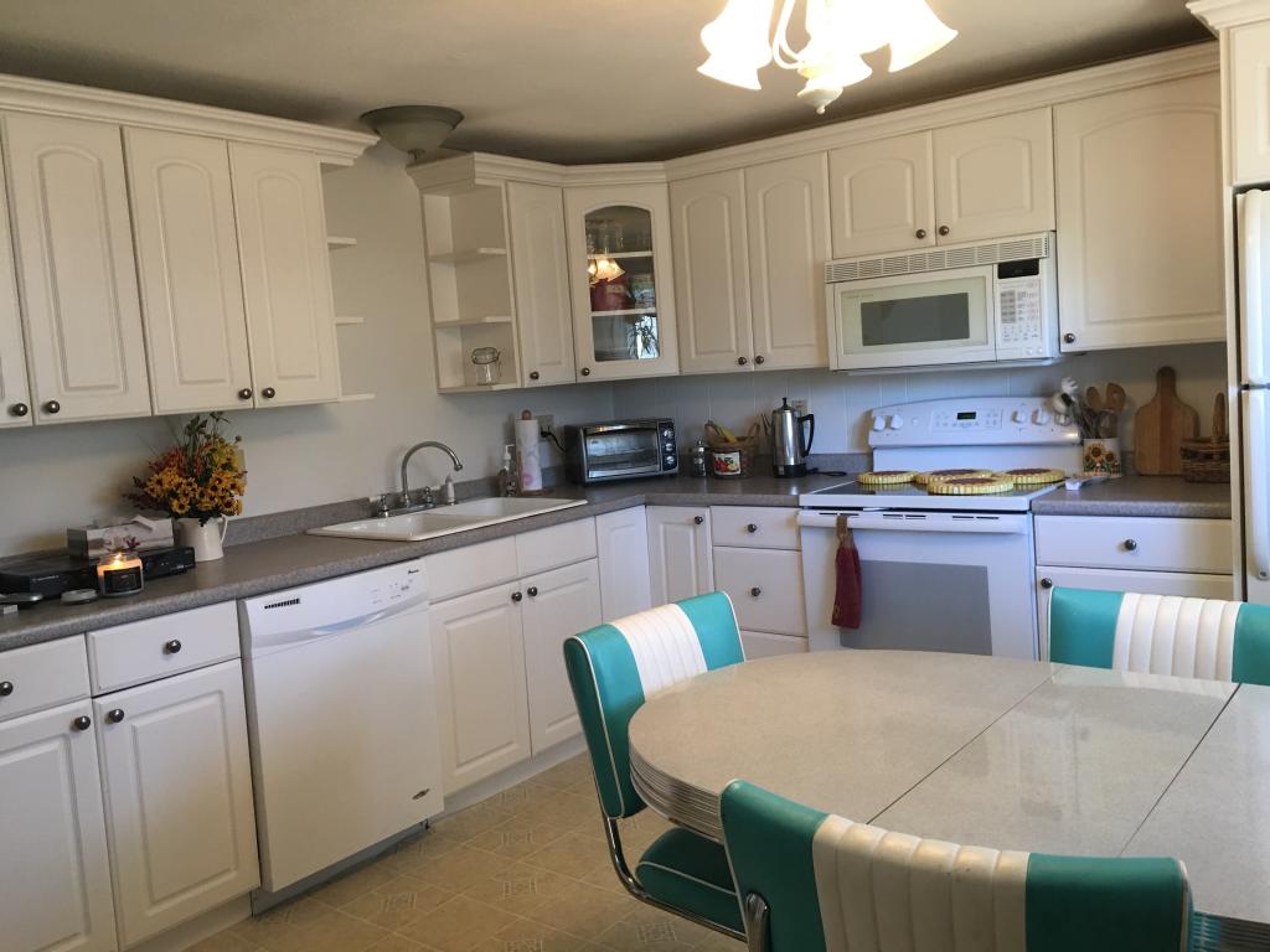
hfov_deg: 61.7
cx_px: 635
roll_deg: +4.0
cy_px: 476
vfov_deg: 48.2
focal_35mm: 29
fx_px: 1064
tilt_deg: -7.0
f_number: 2.2
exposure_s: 1/15
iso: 50
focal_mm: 4.15
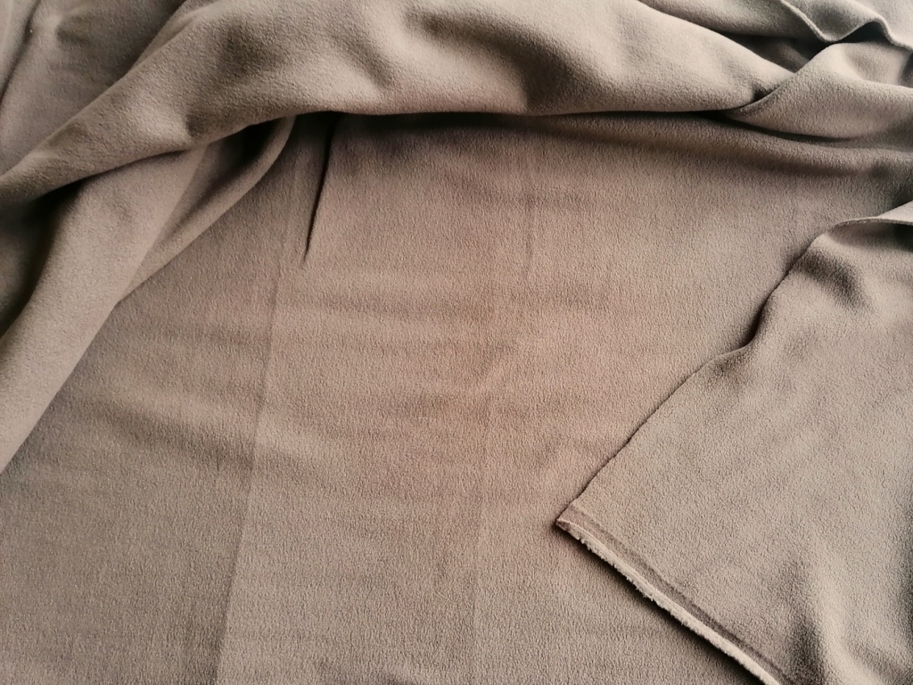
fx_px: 712
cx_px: 456
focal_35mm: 27
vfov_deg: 51.4
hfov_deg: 65.3
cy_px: 342
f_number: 1.8
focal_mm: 4.75
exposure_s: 1/33.3
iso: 125
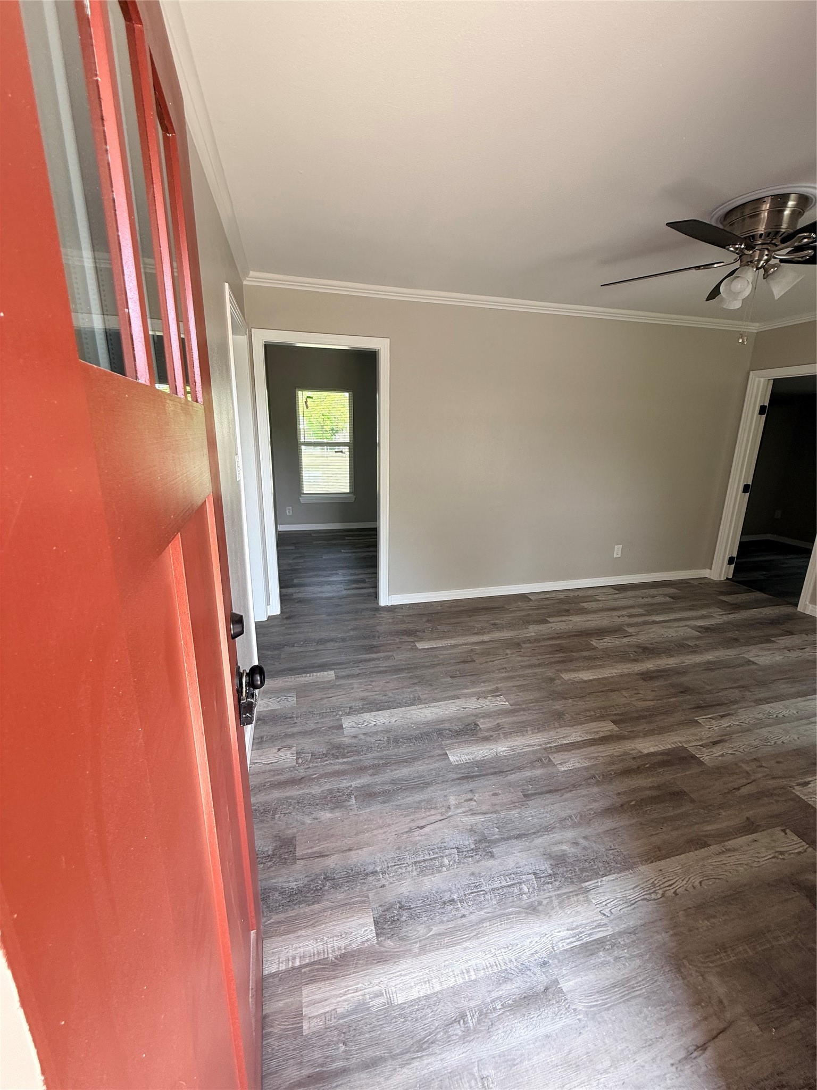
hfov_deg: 85.7
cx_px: 408
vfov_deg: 102.1
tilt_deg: -13.7
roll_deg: -1.1
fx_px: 441
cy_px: 545
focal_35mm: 14
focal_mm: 2.22
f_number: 2.2
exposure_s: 1/99
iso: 50
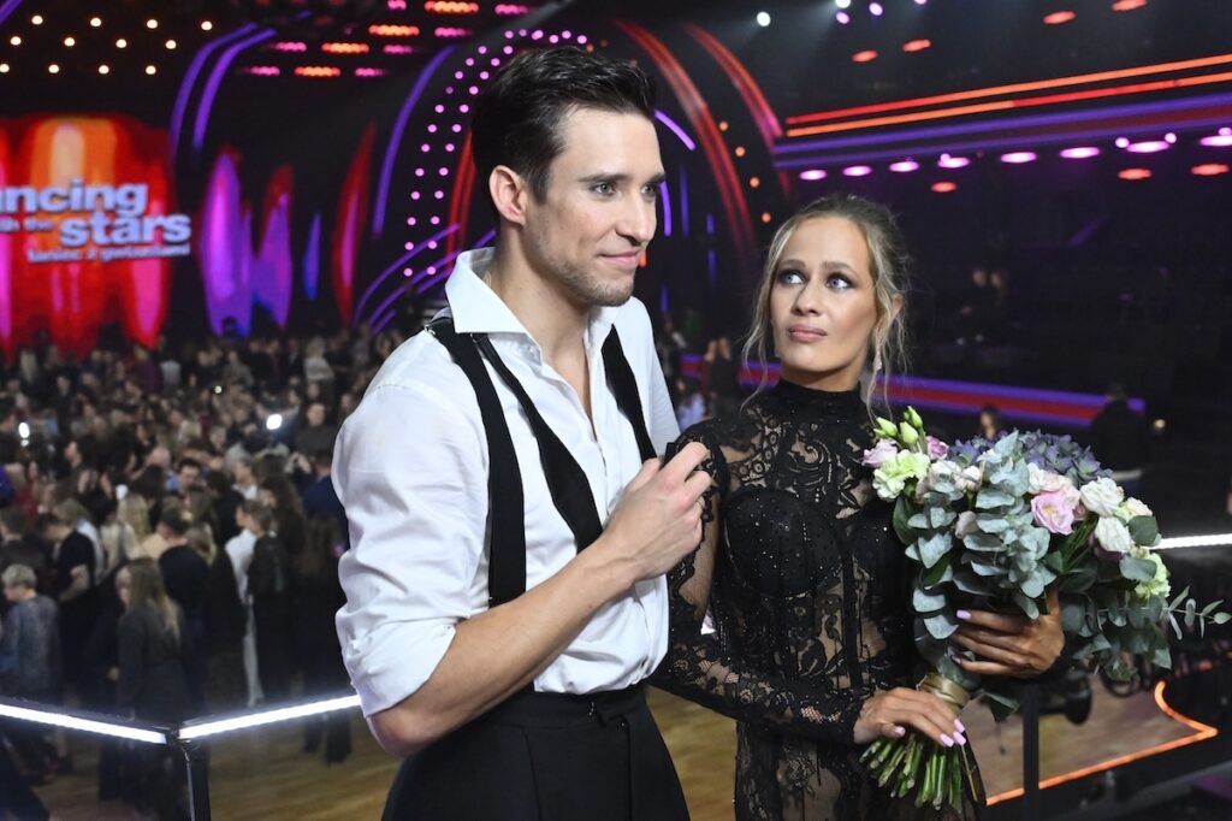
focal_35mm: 42
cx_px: 616
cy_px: 410
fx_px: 1437
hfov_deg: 46.4
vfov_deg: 31.9
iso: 4000
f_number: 3.5
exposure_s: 1/640
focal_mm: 28
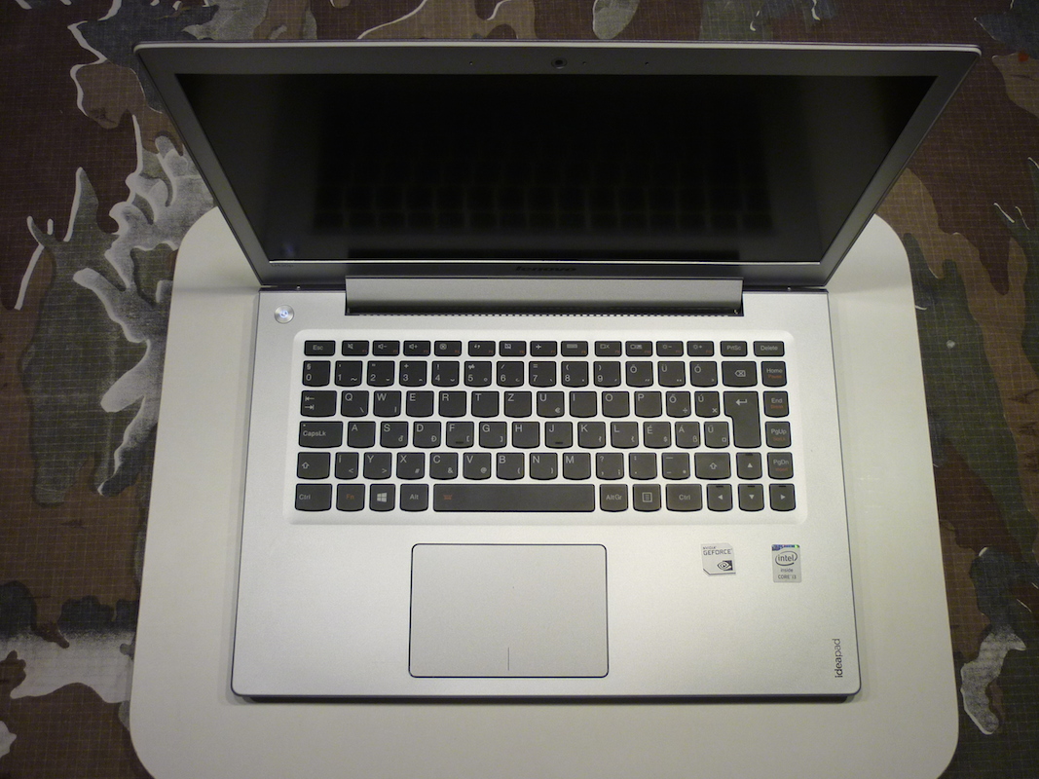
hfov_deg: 55.4
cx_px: 520
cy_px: 390
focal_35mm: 33
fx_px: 990
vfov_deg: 42.9
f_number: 2.8
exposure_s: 1/30
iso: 125
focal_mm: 5.5
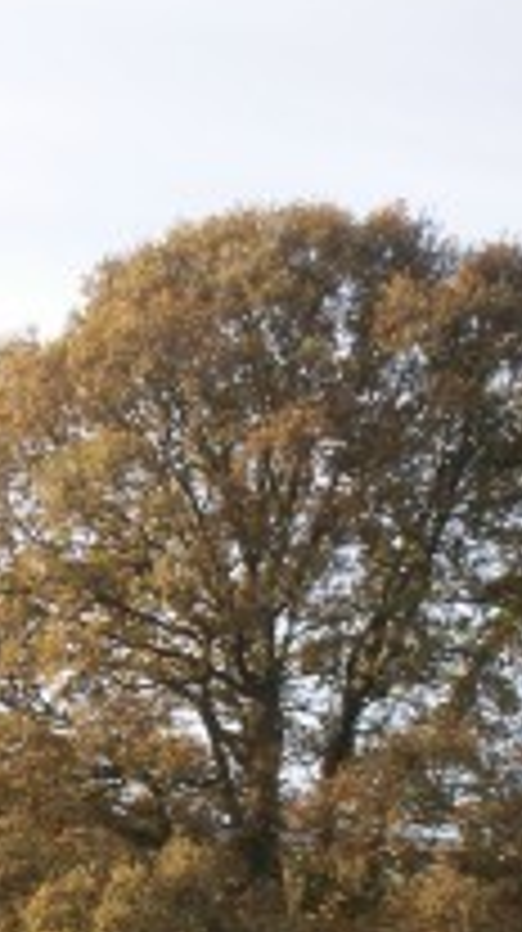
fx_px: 2394
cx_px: 27
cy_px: 801
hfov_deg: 12.3
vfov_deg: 21.6
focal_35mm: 97
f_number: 4.5
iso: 100
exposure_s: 1/242
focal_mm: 6
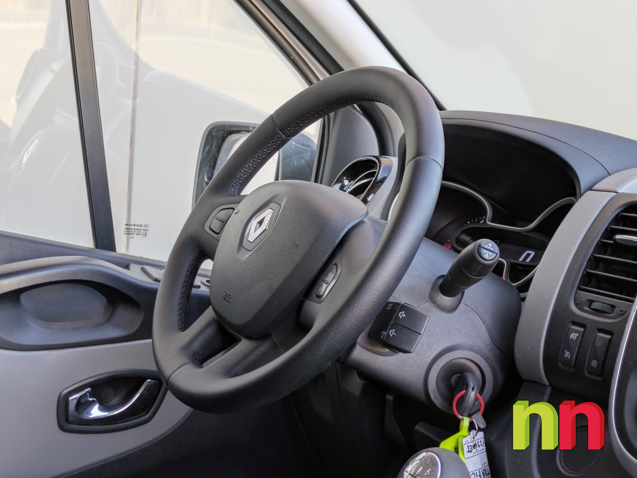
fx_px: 442
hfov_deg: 71.6
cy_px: 239
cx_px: 318
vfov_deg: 56.8
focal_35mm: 24
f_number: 1.8
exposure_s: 1/3200
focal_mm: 6.86
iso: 80
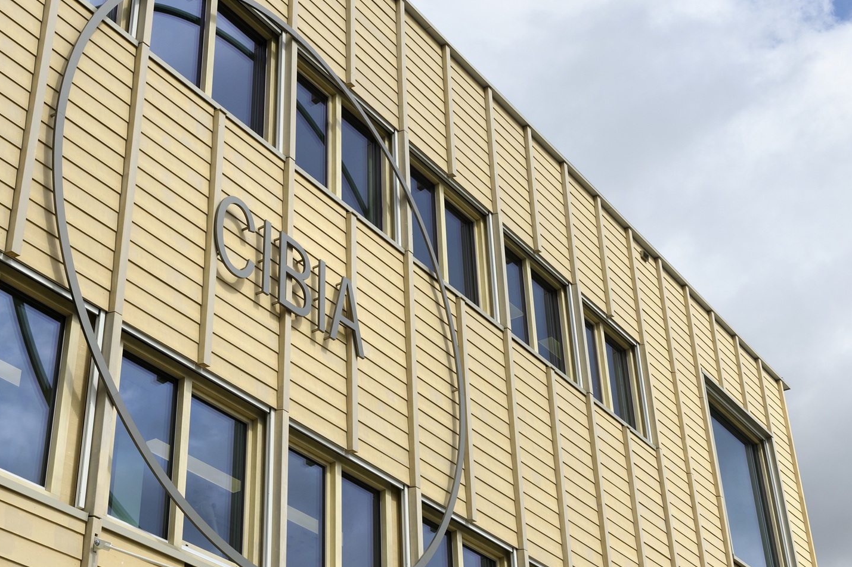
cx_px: 342
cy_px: 234
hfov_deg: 35.5
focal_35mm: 56
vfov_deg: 24.1
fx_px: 1325
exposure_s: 1/200
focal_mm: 40
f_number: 16
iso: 200
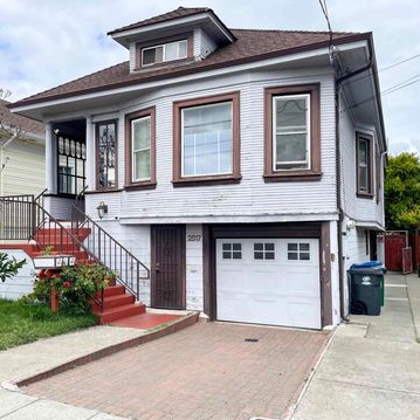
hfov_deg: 50.6
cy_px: 217
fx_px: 439
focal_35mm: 32
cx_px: 160
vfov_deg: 51.1
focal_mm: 4.2
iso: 32
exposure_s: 1/2747
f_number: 1.6
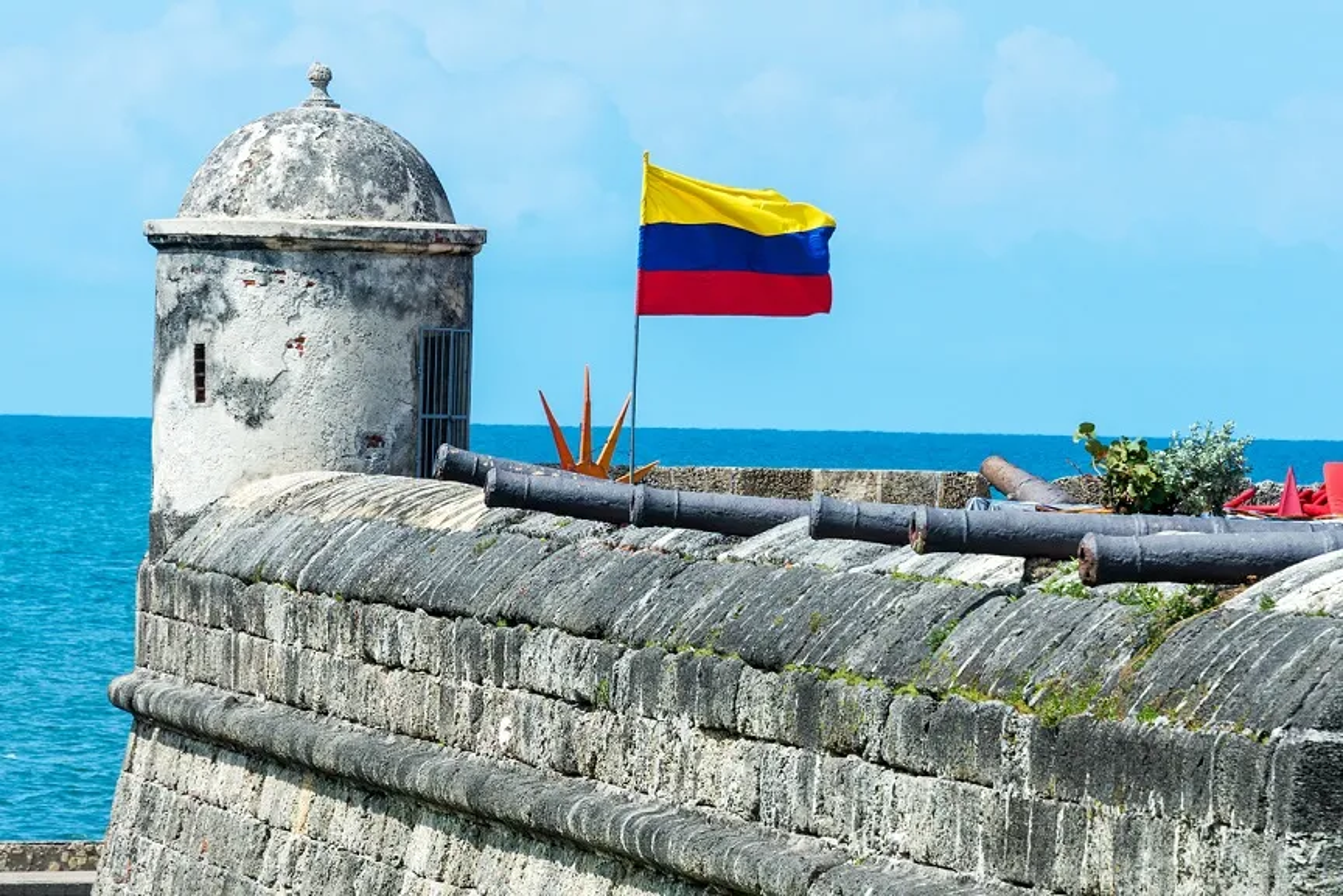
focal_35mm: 180
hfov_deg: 11.4
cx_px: 672
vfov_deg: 7.6
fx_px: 6714
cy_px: 448
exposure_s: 1/320
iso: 200
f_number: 8
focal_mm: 180
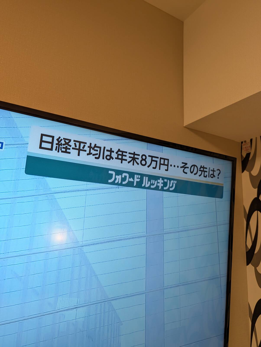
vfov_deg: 71.5
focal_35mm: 24
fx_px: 241
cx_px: 130
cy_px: 174
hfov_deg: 56.9
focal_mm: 6.9
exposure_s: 1/100
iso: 66
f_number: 1.68
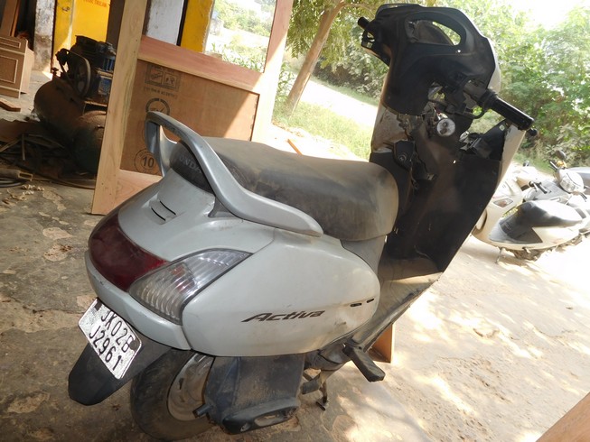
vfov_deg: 54.9
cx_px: 295
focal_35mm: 25
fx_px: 426
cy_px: 221
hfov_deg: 69.4
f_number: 3.4
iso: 125
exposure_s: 1/160
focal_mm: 4.5
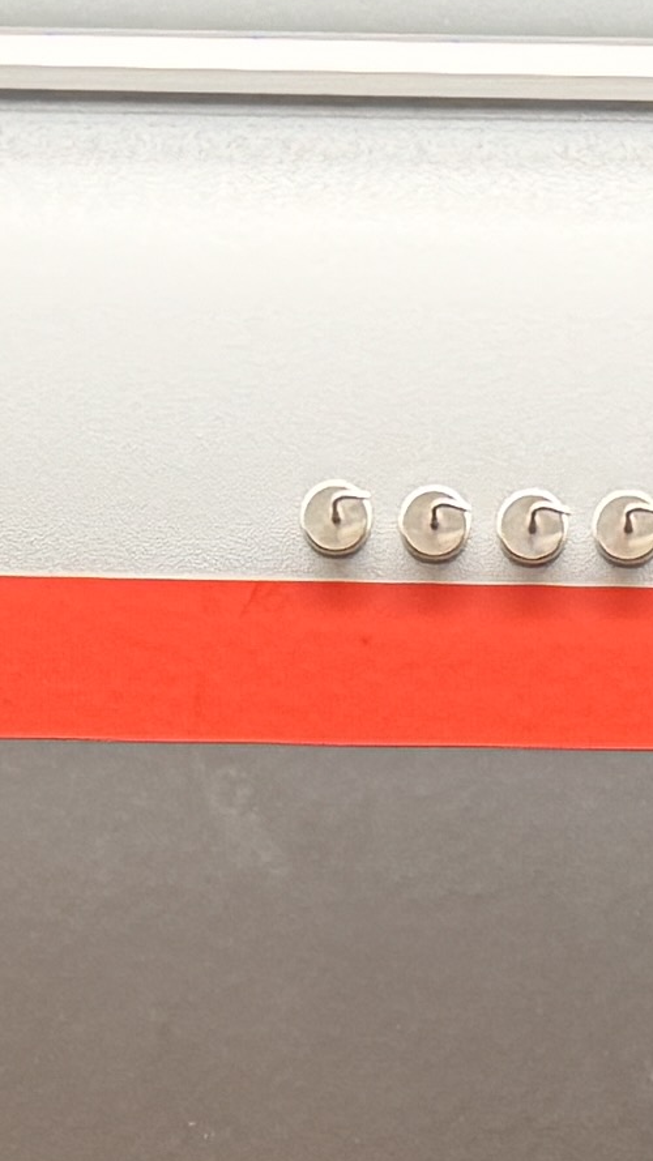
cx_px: 533
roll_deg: -0.2
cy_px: 2531
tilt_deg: -2.1
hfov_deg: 7.2
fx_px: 5172
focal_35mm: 168
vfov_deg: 11.2
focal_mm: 6.76
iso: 250
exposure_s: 1/60
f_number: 1.78
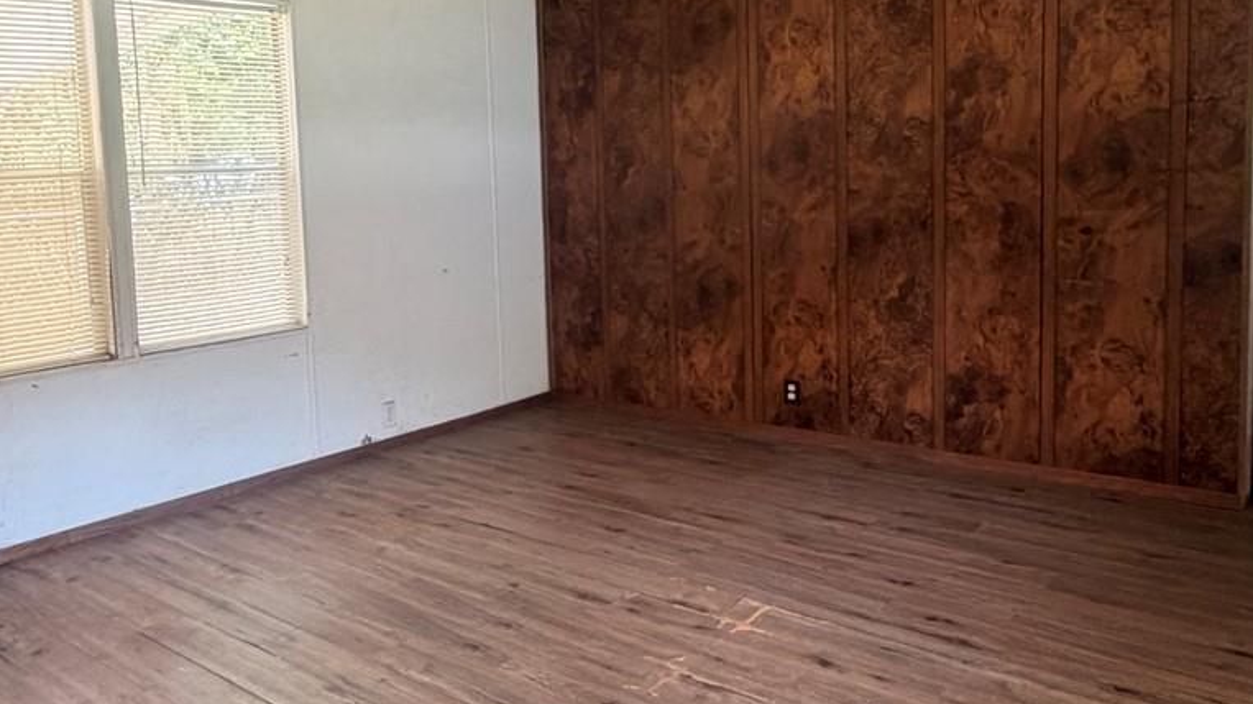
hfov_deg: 60.6
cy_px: 263
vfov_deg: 36.4
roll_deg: +2.2
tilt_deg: -5.7
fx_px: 1063
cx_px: 512
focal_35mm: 32
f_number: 2.2
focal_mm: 2.22
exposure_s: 1/60
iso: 200
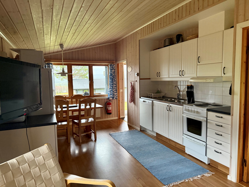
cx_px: 124
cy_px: 94
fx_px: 173
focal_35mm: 24
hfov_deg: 71.6
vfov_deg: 56.8
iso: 640
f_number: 1.78
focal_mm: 6.76
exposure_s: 1/60
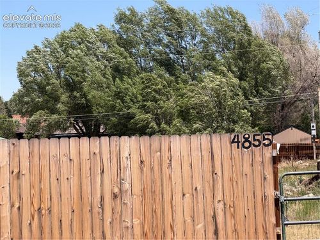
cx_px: 160
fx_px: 924
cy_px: 120
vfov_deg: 14.8
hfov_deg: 19.6
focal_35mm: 100
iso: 40
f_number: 2.8
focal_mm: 16.89
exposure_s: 1/638
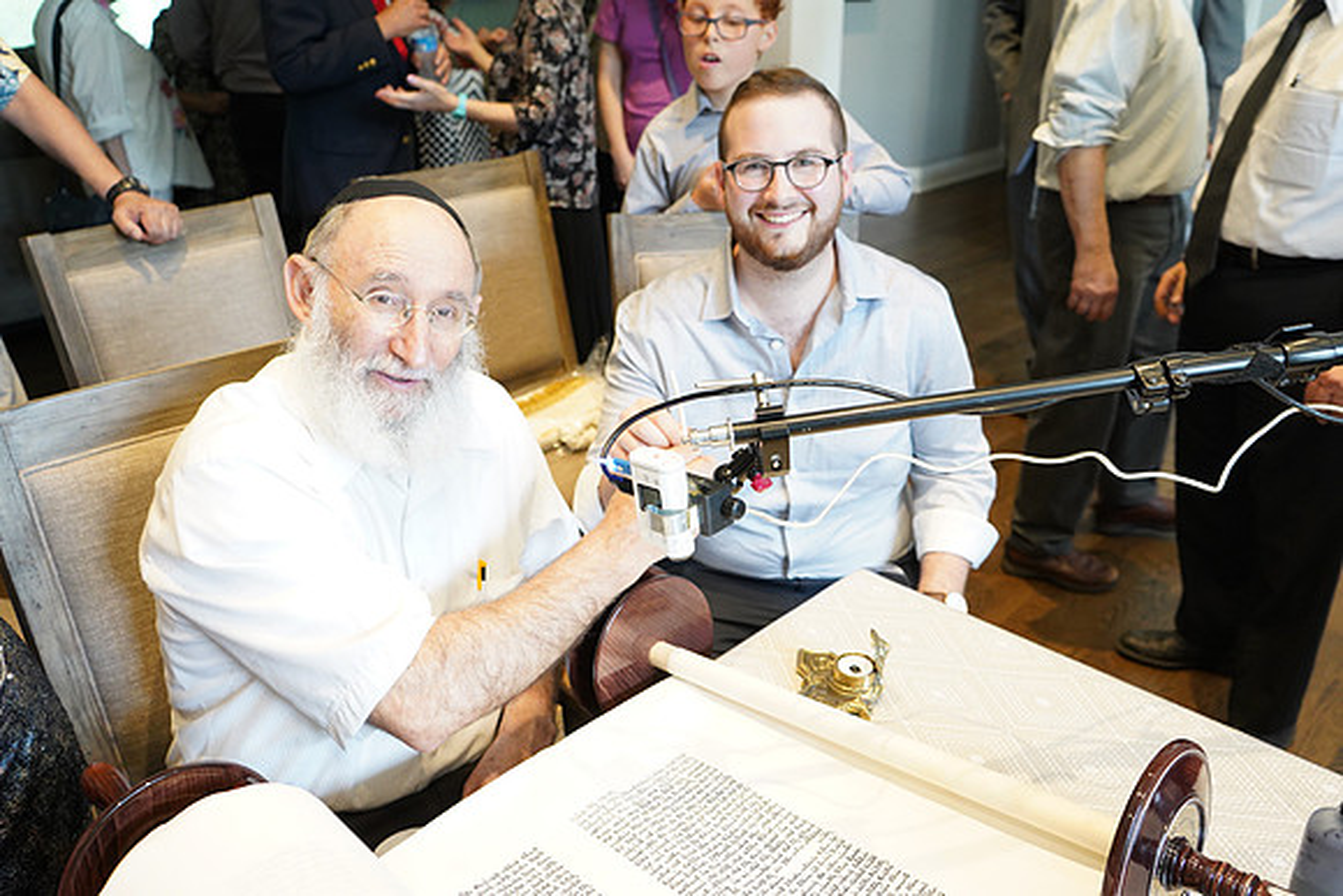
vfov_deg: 45.0
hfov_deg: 63.6
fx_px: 1082
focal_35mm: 29
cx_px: 672
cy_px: 448
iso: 3200
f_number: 5
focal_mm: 29
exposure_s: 1/80
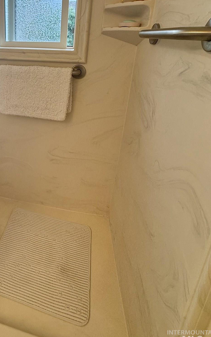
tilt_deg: -16.7
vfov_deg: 73.1
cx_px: 23
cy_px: 95
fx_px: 212
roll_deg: +0.0
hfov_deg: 47.9
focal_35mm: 23
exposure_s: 1/180
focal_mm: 2.22
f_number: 2.2
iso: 64
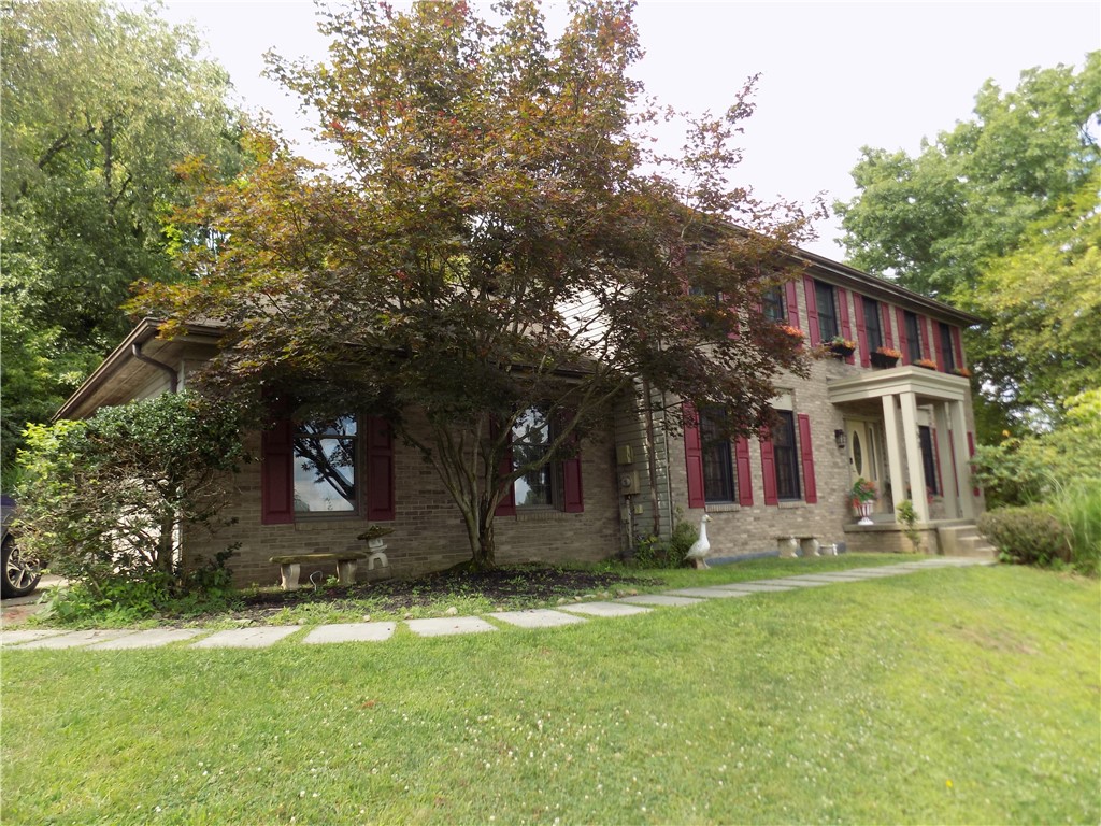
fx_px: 732
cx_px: 550
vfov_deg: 58.9
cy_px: 413
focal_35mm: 23
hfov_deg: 73.9
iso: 80
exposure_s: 1/200
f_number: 3.1
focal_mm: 4
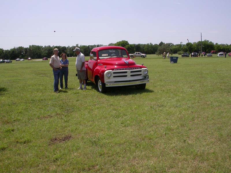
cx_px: 116
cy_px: 86
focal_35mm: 38
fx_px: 254
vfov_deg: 37.7
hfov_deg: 49.0
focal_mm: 7.85
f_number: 7.5
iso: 100
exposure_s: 1/363
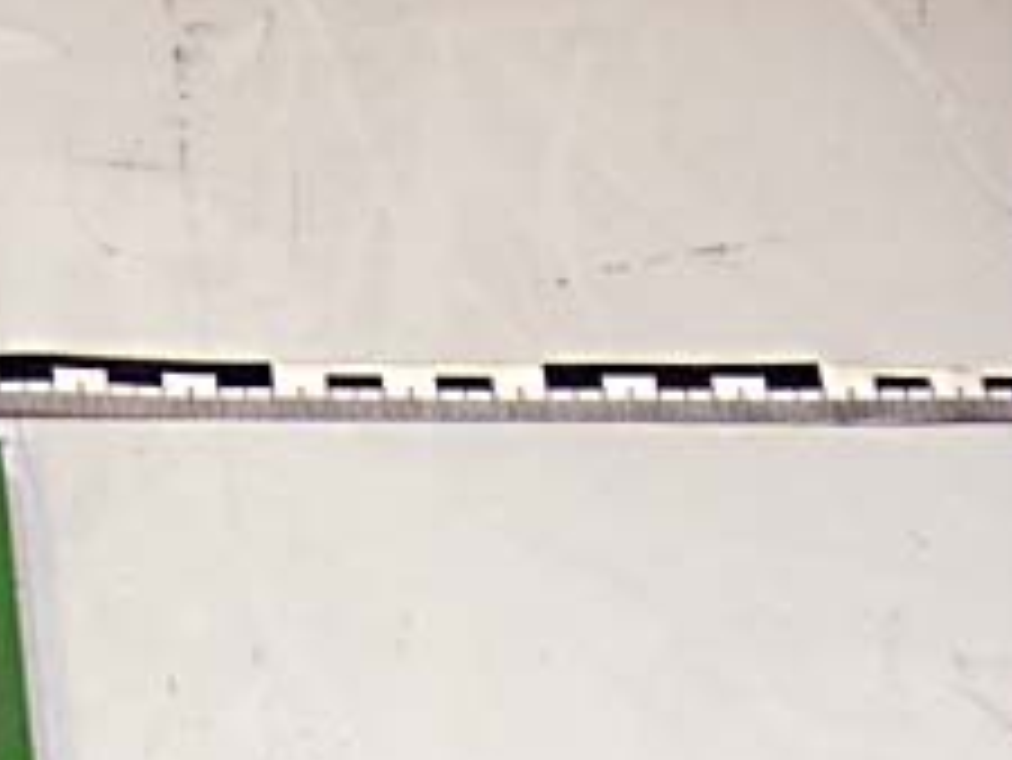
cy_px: 1034
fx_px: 4651
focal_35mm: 159
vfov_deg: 9.2
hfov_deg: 12.1
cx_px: -288
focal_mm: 10
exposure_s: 1/15
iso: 400
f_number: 5.1
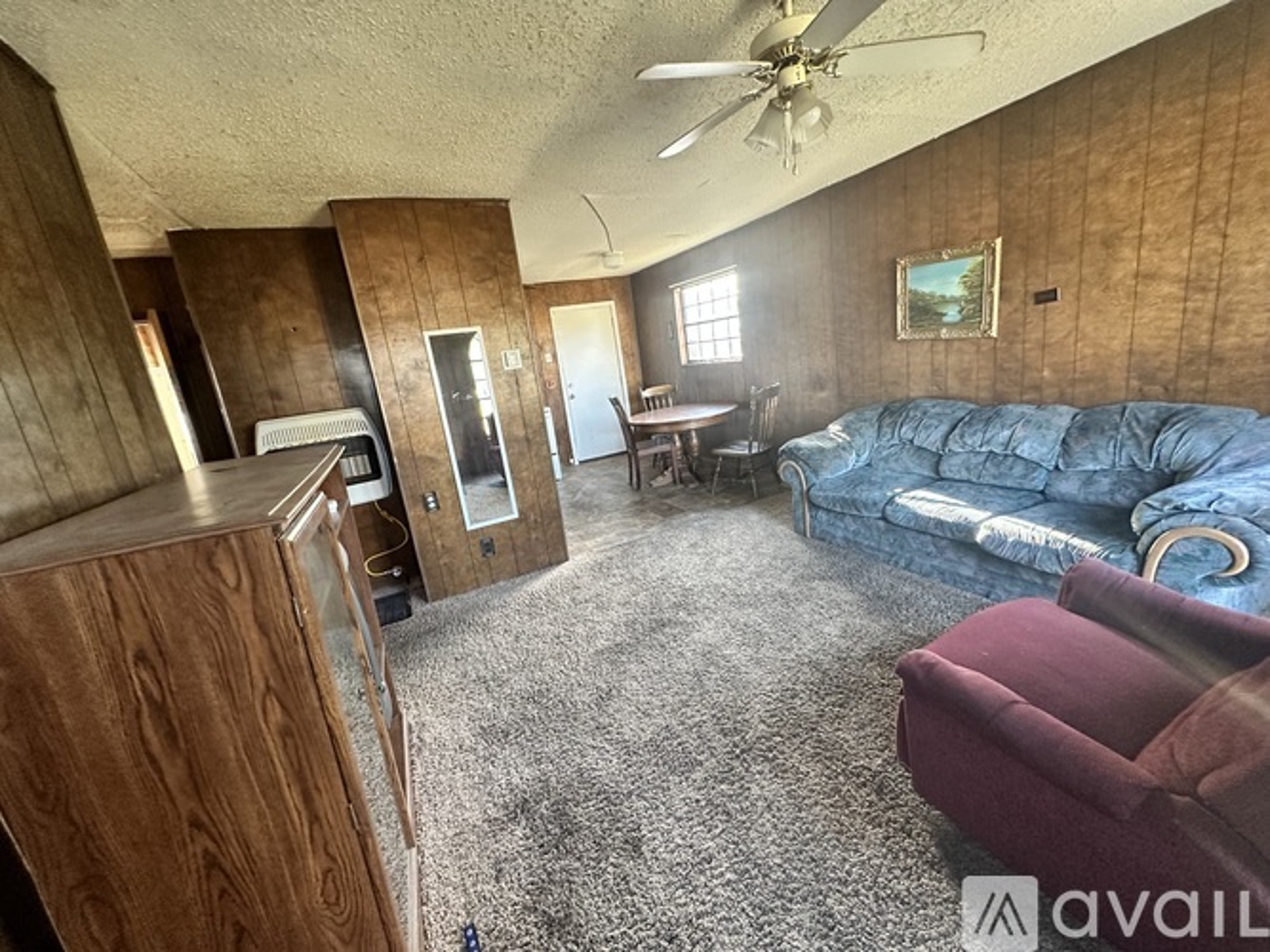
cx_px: 635
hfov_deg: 102.1
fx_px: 514
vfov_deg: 85.7
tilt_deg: -11.3
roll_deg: +6.1
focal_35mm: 14
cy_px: 476
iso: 320
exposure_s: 1/60
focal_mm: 2.22
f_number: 2.2
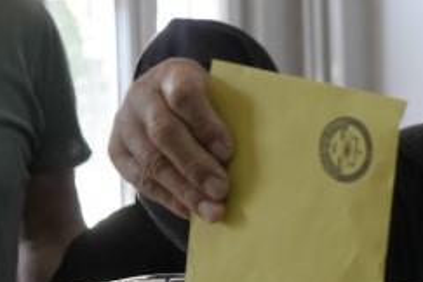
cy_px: 128
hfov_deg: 13.2
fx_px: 1809
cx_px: 366
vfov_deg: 8.9
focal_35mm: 154
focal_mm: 36
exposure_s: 1/200
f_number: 4
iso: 800
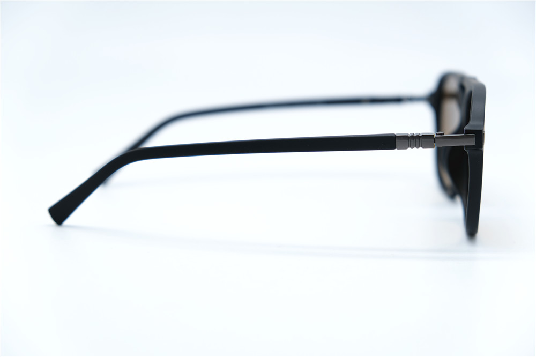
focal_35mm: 79
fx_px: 1176
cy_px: 178
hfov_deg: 25.7
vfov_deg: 17.3
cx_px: 268
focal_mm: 52.7
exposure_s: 1/200
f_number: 4
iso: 160
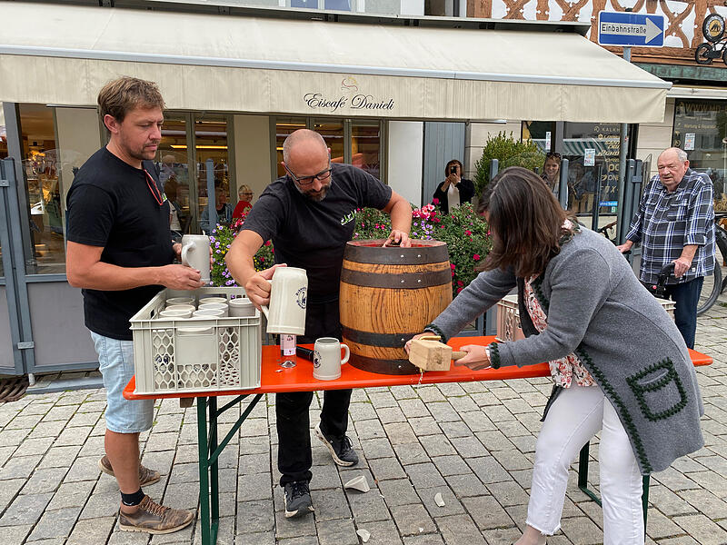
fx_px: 546
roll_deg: -0.1
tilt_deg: -10.4
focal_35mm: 26
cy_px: 272
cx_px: 364
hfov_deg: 67.3
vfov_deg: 53.1
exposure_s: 1/122
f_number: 1.8
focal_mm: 4.25
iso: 32
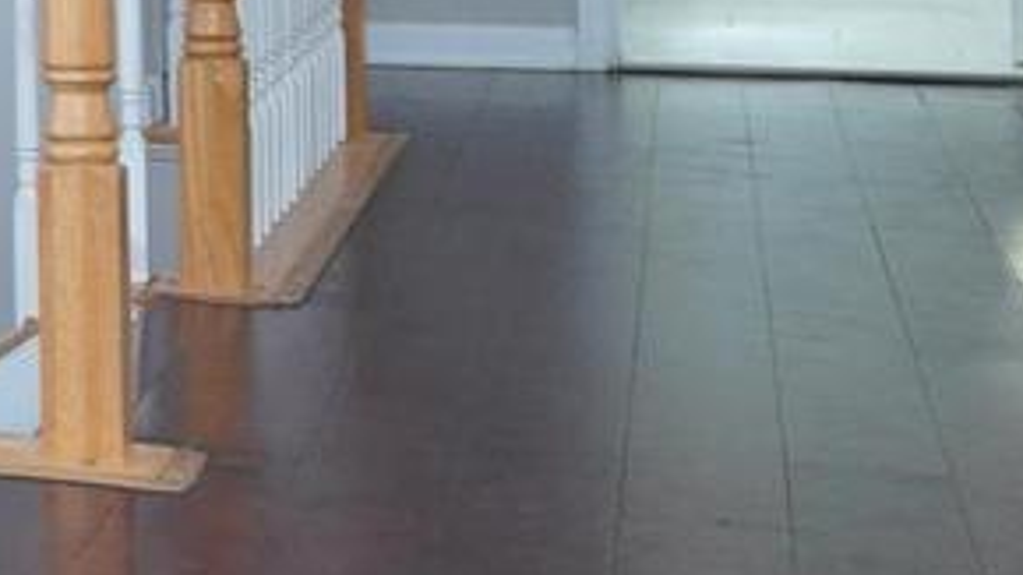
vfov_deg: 9.4
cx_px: -1203
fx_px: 3390
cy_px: -367
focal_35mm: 125
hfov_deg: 13.8
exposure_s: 1/160
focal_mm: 16
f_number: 4
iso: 1250
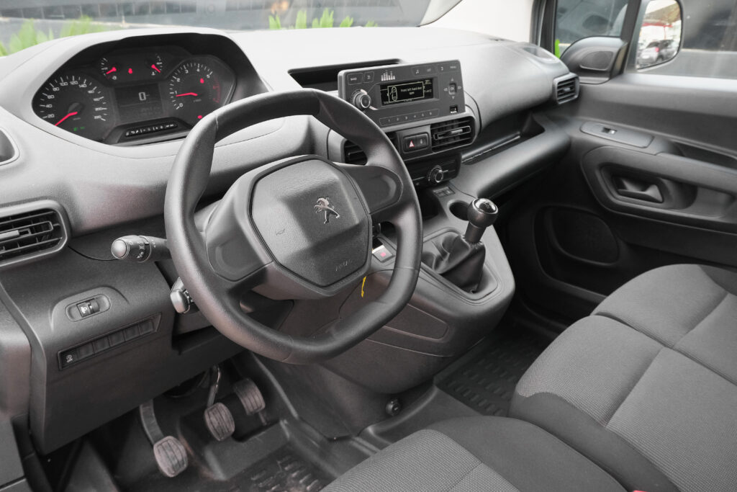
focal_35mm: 29
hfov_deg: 63.7
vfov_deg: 45.0
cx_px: 368
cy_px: 246
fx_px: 594
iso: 1600
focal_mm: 19.2
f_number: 8
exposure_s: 1/100
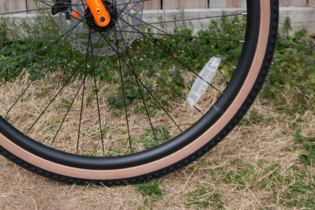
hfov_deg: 30.7
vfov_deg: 20.8
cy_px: 22
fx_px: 560
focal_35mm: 64
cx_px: 68
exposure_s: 1/200
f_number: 4.5
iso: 100
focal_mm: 20
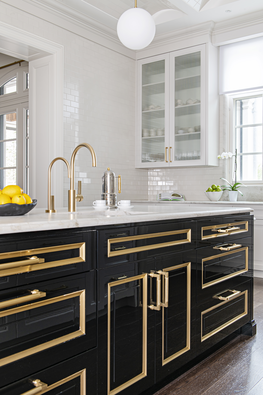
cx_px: 132
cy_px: 198
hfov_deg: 36.8
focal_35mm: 36
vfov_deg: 53.2
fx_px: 395
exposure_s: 1/2.5
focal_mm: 36
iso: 320
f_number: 9
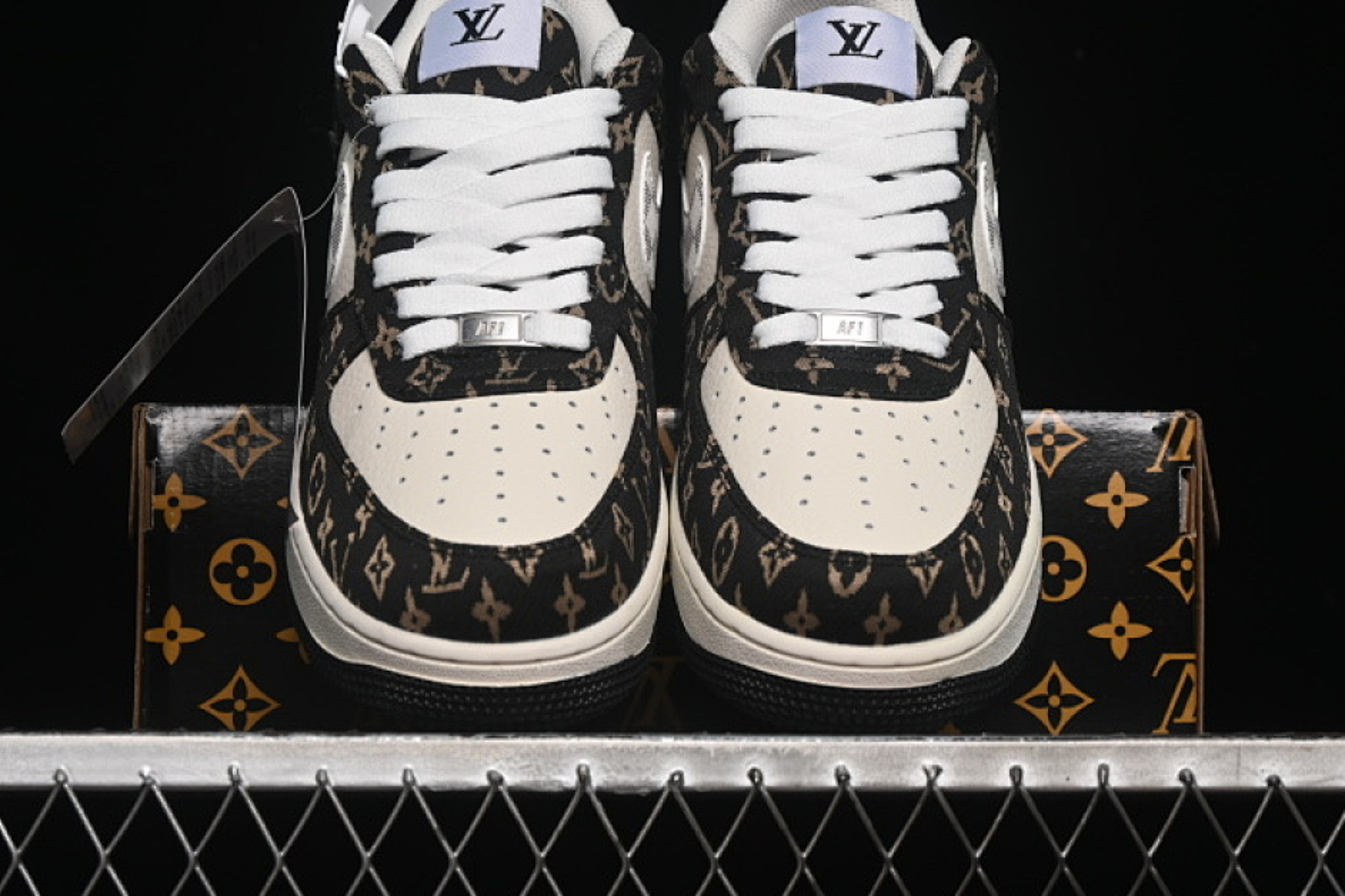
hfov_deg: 23.6
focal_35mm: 86
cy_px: 415
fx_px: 3213
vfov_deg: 15.9
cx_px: 663
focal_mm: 50
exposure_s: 1/60
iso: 160
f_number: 6.3
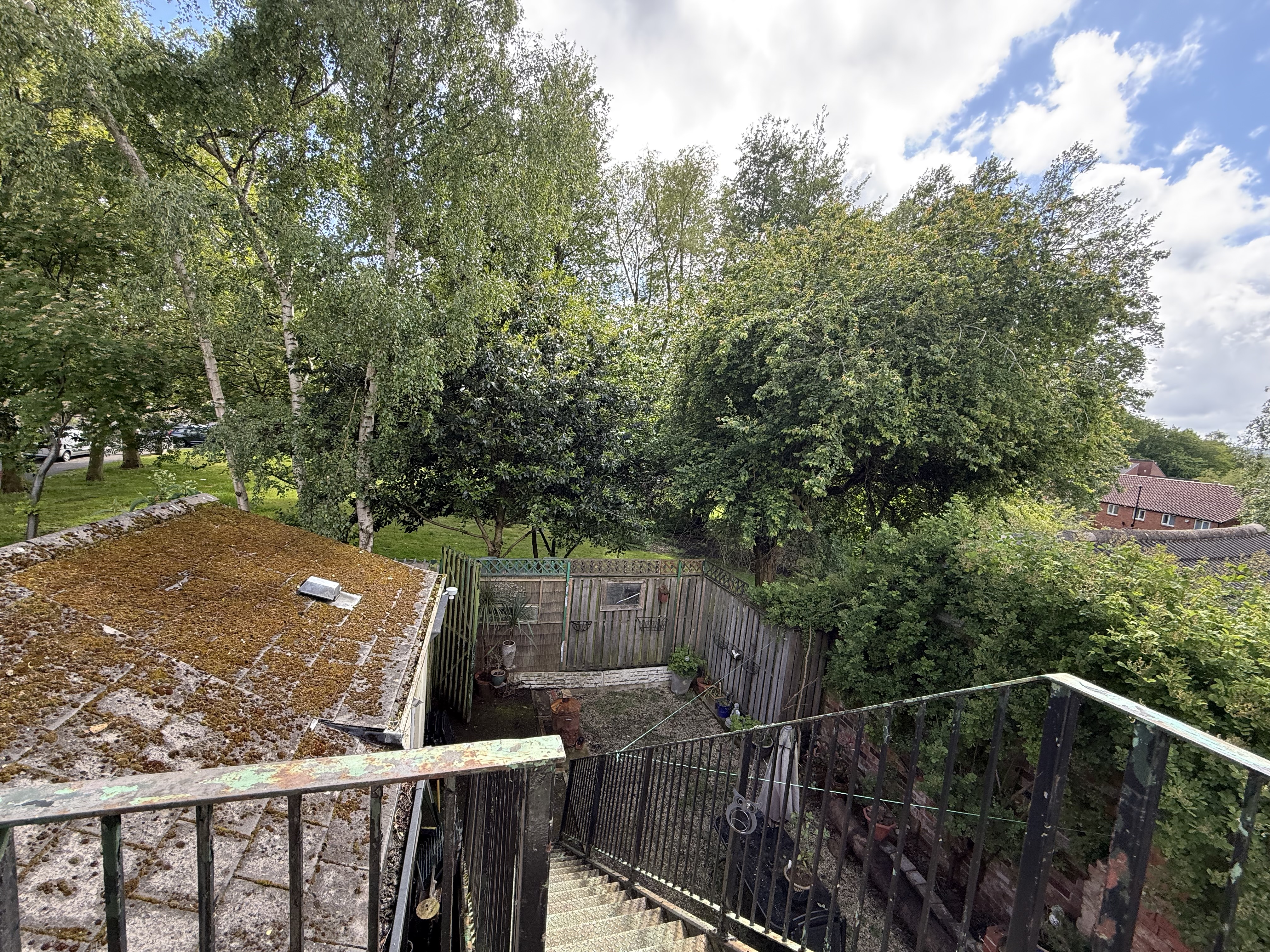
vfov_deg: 85.7
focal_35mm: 14
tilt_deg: -8.8
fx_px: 514
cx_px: 635
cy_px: 476
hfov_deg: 102.1
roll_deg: -4.9
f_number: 2.2
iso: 64
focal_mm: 2.22
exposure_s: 1/230
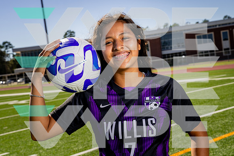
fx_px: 418
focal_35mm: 64
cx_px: 117
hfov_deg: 31.3
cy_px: 78
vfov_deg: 21.2
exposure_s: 1/250
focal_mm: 60
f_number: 9
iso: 100
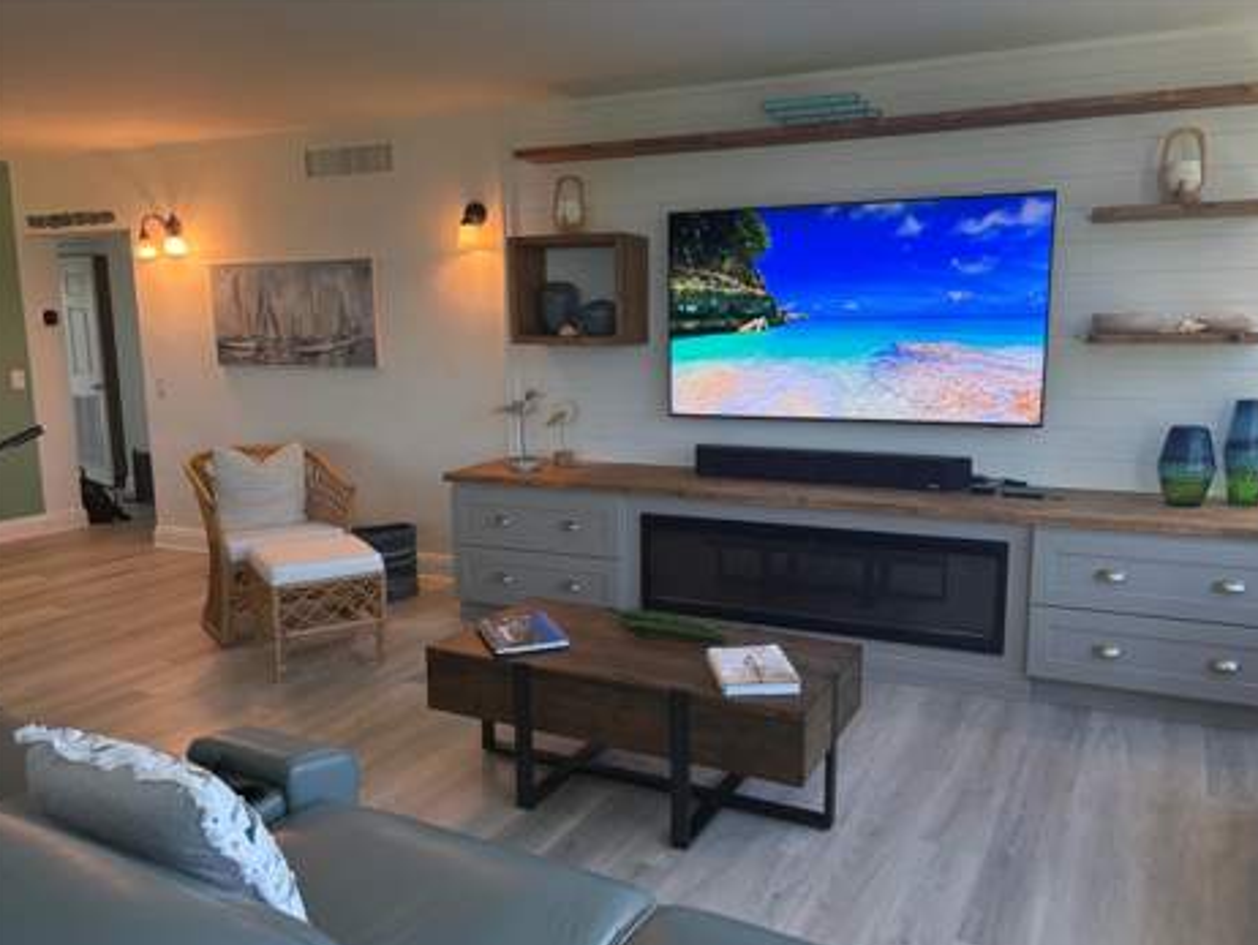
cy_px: 477
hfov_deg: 65.3
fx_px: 982
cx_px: 634
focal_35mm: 27
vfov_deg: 51.4
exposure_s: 1/120
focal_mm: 5.96
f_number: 1.6
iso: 125
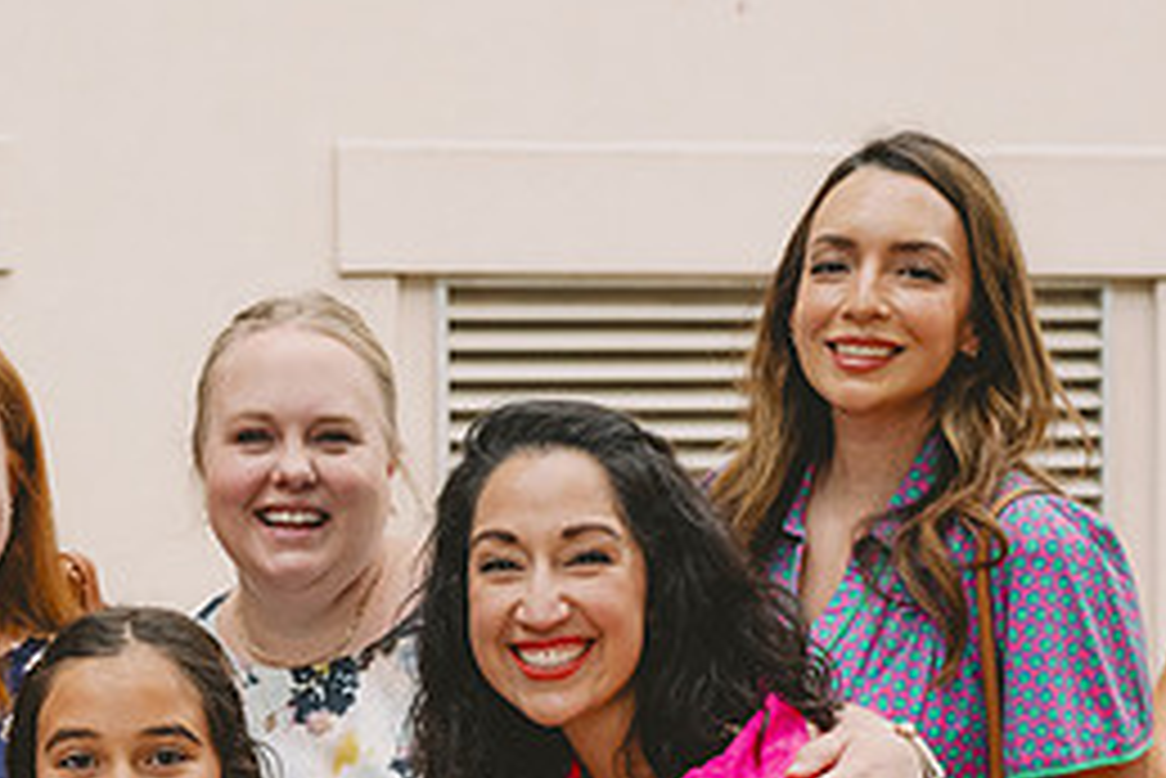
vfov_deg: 14.3
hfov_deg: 21.2
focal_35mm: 94
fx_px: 3046
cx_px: 142
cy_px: 826
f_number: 5
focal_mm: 38
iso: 1250
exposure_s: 1/1250
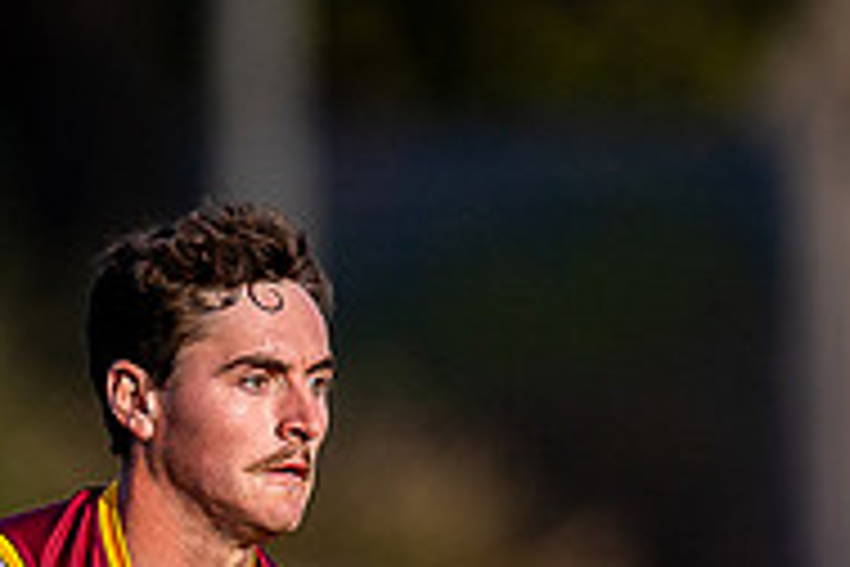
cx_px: 385
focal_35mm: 2807
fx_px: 66271
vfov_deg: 0.5
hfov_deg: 0.7
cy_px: 696
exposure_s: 1/1600
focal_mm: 500
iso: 200
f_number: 4
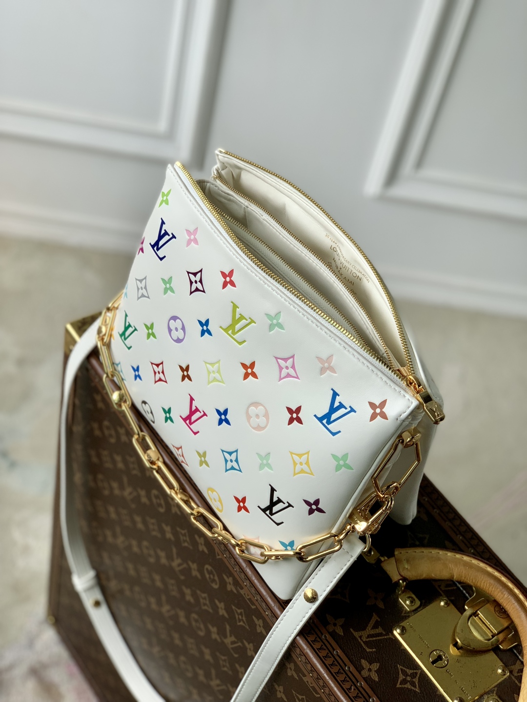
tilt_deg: -46.4
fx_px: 1056
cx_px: 264
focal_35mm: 52
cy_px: 351
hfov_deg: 28.0
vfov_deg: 36.8
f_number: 2.4
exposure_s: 1/300
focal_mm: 6
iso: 16
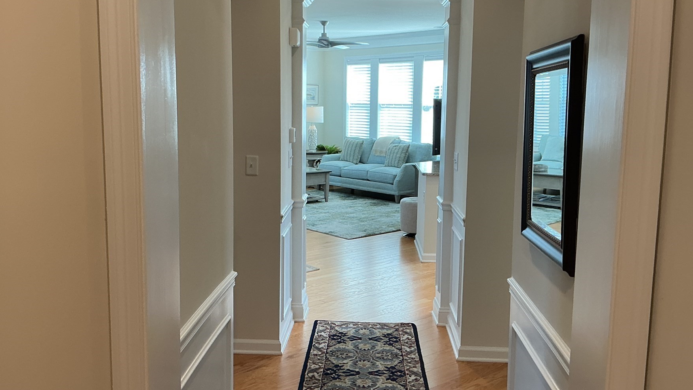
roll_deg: -0.2
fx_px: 680
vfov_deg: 32.0
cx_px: 335
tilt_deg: -10.9
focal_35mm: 37
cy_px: 193
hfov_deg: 54.0
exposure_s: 1/60
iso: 40
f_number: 1.8
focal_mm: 3
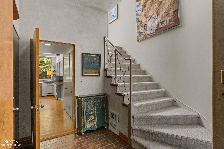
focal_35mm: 19
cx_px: 112
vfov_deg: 64.6
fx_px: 118
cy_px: 74
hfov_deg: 86.9
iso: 800
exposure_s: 1/15
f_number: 5.6
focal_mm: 12.8
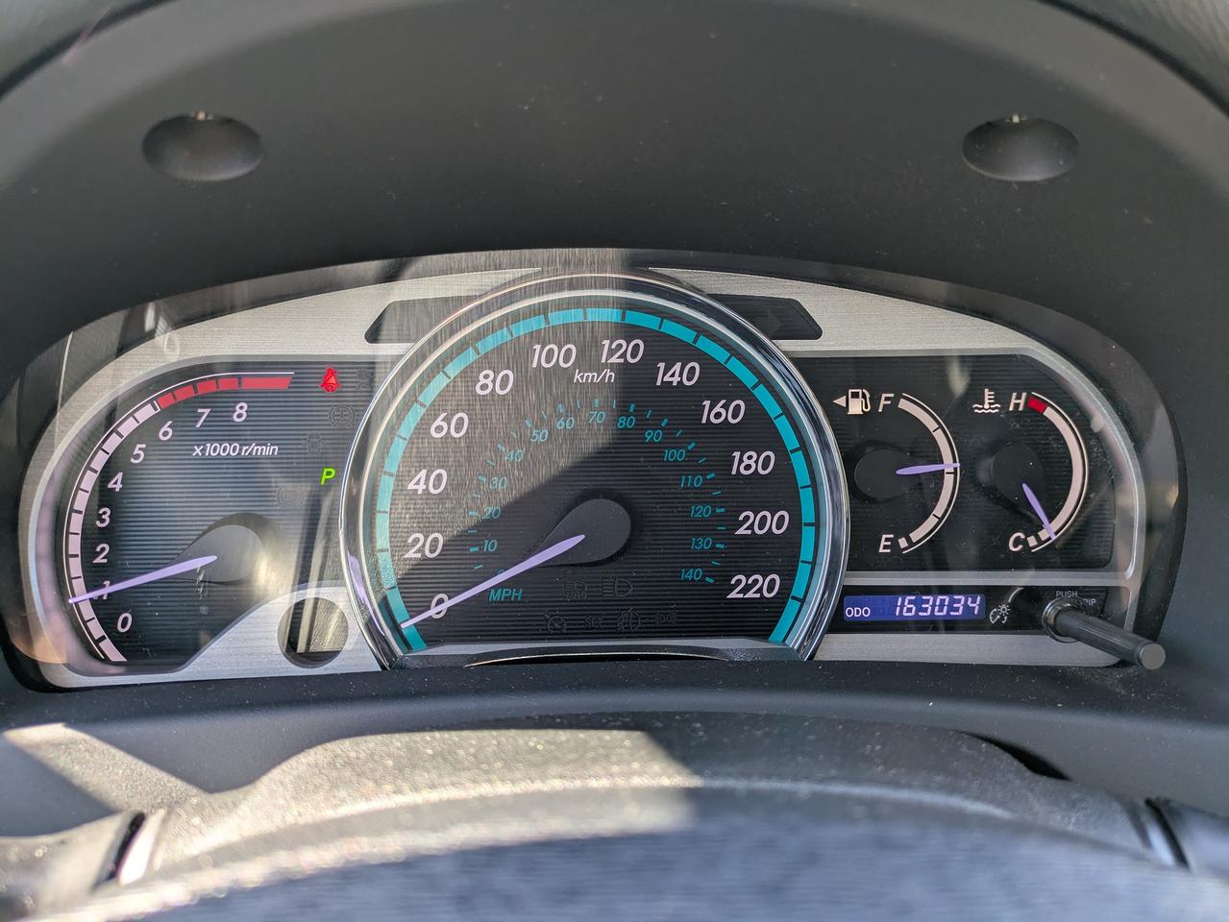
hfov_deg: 69.4
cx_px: 614
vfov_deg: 54.9
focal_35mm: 25
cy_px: 461
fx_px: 888
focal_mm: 5.43
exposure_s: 1/100
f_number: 1.89
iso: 71
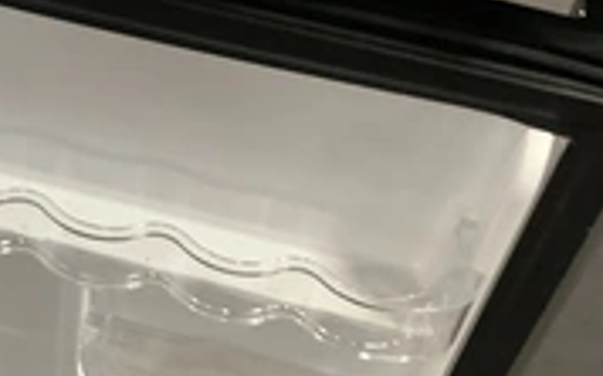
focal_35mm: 74
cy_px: 305
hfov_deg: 27.2
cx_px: 108
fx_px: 1215
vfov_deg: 17.4
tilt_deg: -54.2
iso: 250
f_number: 2.4
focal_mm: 3.3
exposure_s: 1/40
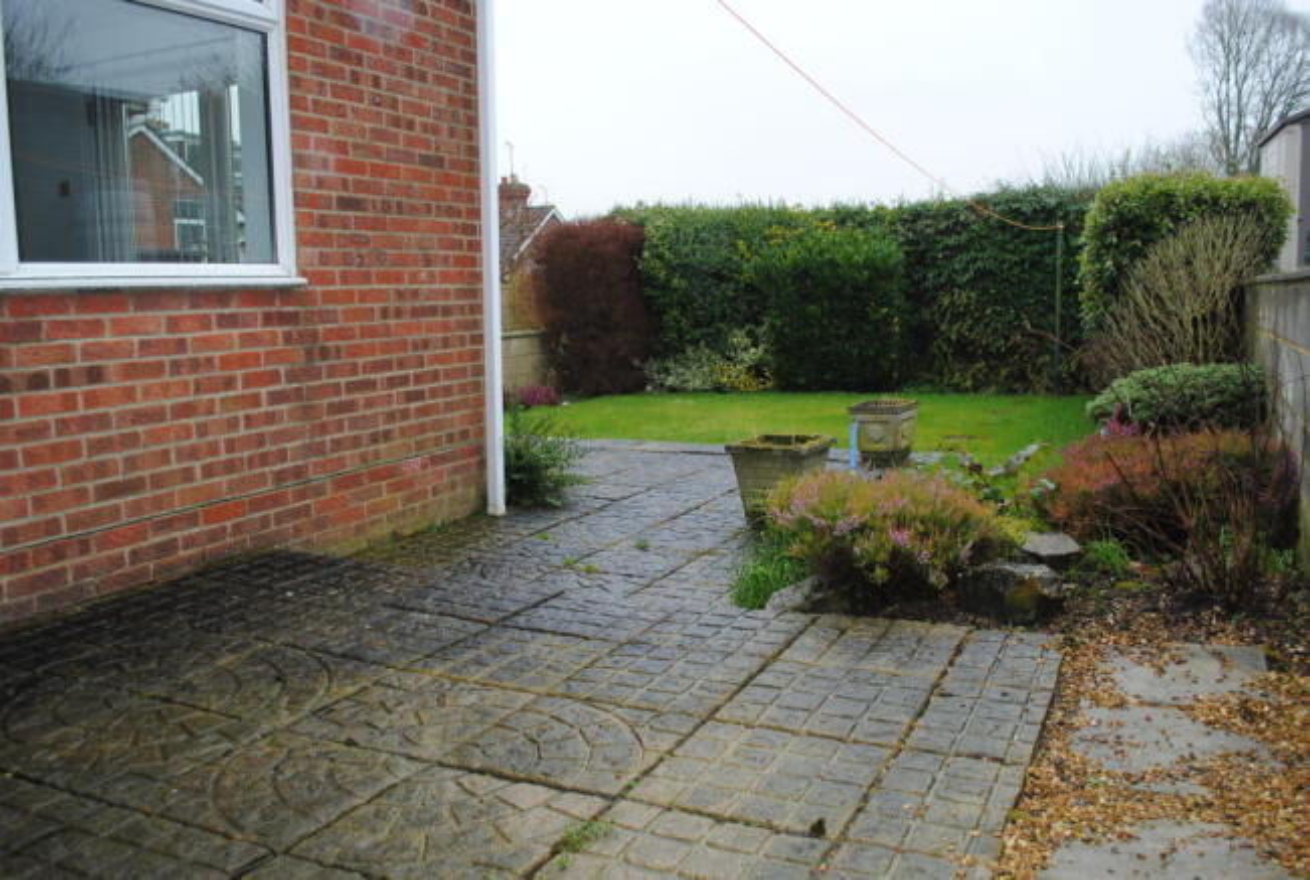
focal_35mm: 30
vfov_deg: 43.8
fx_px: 1094
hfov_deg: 61.8
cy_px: 440
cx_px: 655
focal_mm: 20
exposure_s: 1/200
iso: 100
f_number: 5
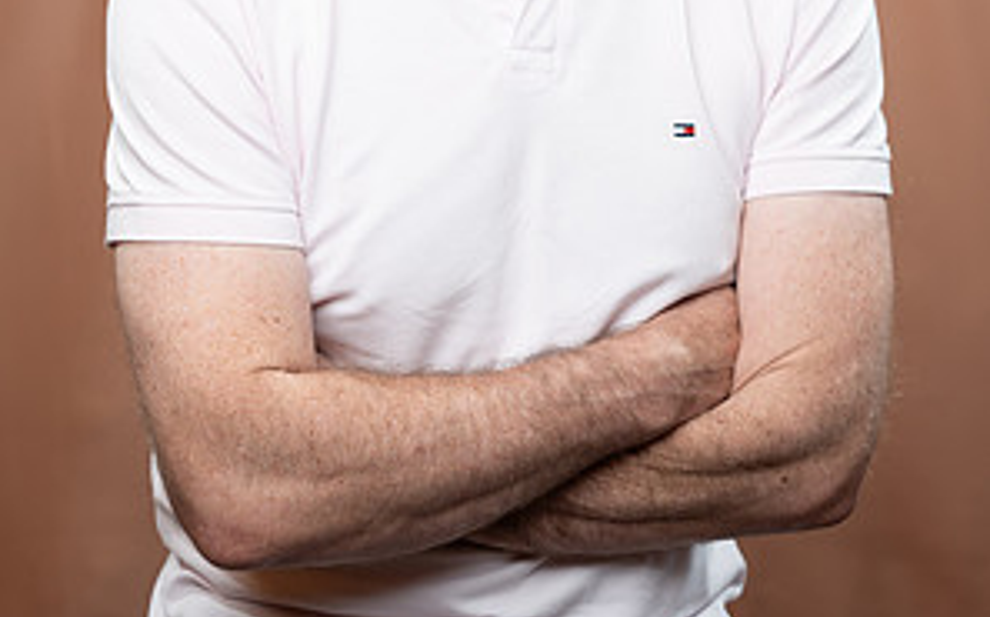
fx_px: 3127
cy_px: -87
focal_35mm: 116
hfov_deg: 18.0
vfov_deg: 11.1
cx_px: 497
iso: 320
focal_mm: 75
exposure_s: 1/160
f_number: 4
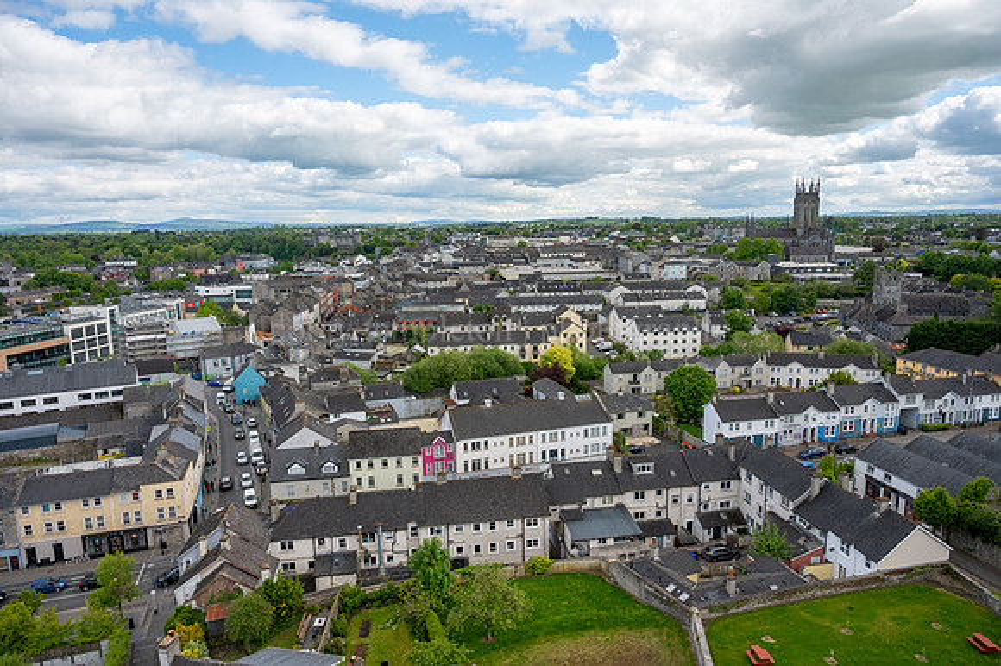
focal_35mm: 24
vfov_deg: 53.1
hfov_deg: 73.8
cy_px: 333
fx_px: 667
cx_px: 500
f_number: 5.6
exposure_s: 1/2500
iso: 500
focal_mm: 24
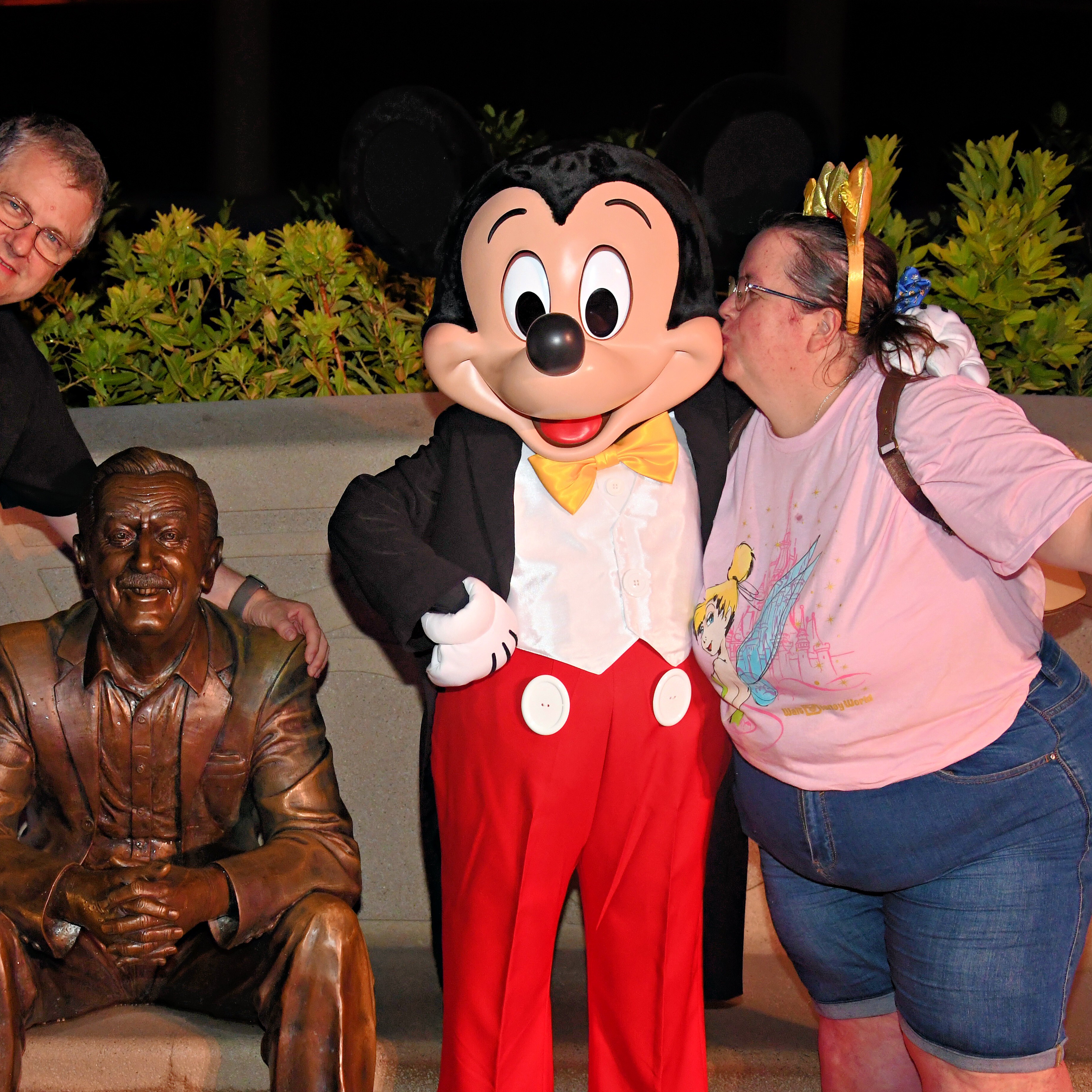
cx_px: 364
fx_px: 2070
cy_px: 548
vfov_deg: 29.6
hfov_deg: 29.3
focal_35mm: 58
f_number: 4.2
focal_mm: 30
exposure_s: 1/125
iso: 2000
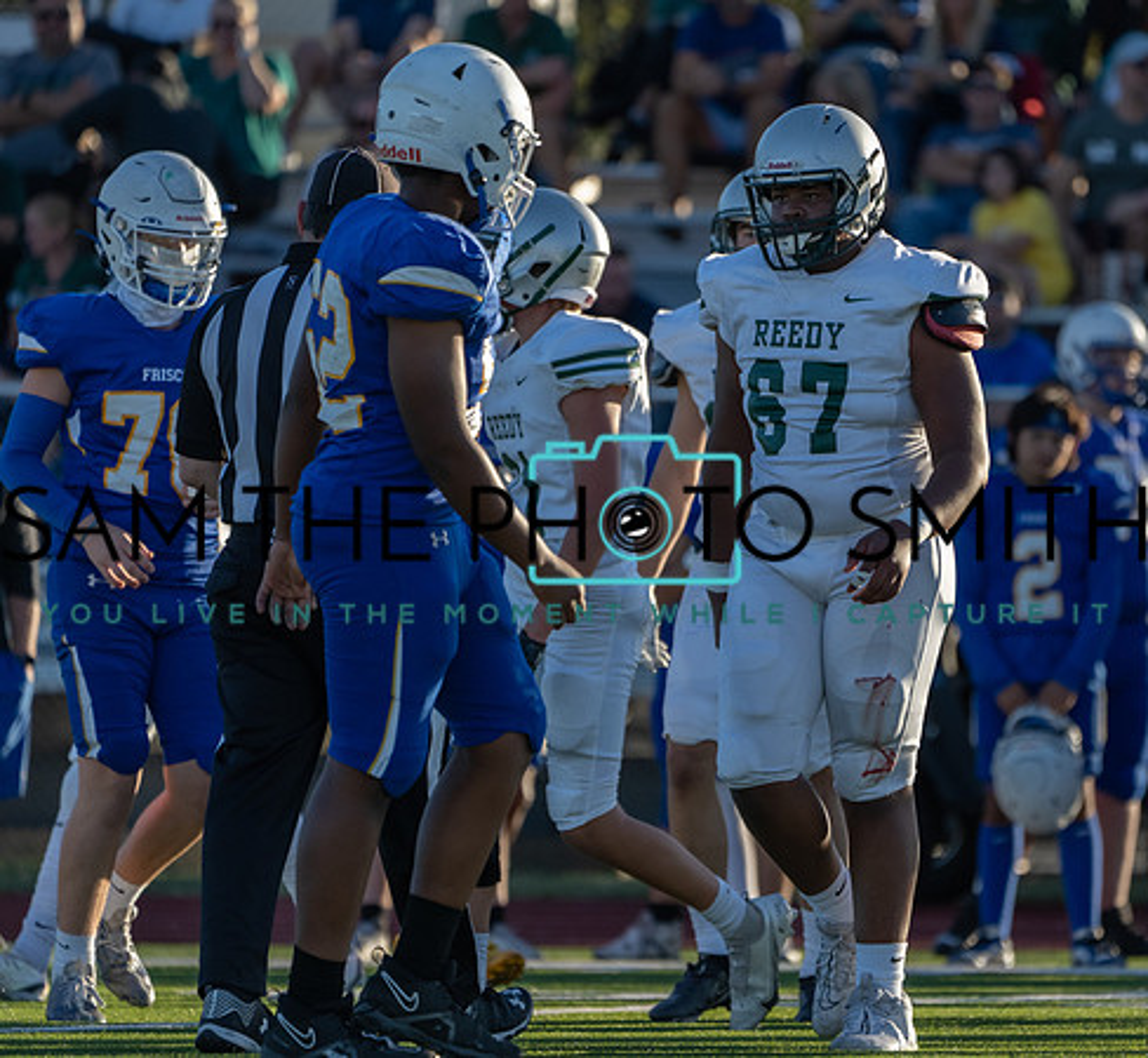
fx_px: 19444
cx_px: 818
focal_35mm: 539
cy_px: 513
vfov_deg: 3.1
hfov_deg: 3.4
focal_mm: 400
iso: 500
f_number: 5.6
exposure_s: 1/1250
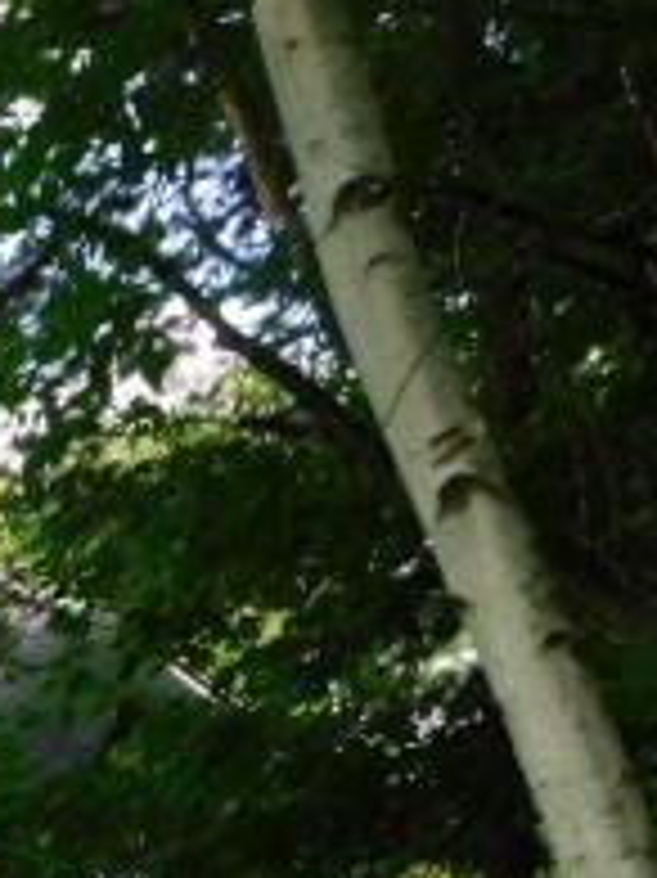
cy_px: 968
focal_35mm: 118
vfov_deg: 16.2
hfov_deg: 11.4
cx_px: -639
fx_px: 2989
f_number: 3.5
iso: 125
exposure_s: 1/250
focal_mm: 6.3
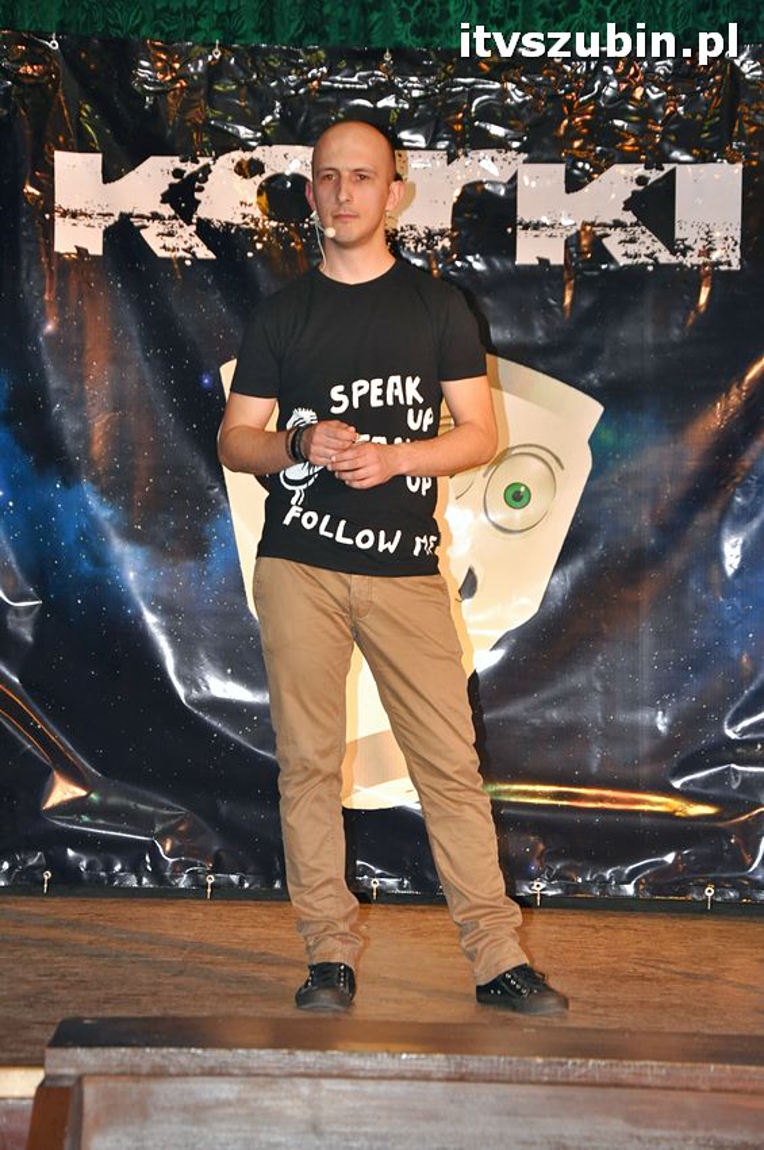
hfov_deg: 13.8
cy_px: 575
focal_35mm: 99
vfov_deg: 20.6
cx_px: 382
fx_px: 3158
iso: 1000
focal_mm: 66
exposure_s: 1/60
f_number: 5.3
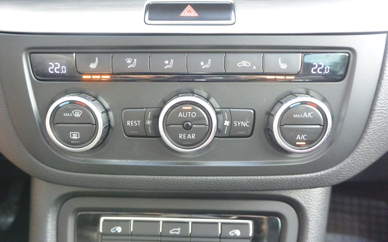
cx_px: 192
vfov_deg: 44.5
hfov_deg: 66.5
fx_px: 296
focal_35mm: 28
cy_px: 125
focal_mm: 10
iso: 2200
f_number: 3.5
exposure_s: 1/125
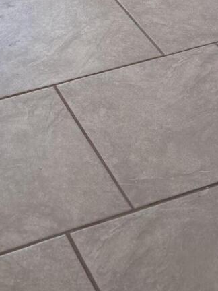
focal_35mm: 111
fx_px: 932
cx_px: 96
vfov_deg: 14.3
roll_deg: -0.3
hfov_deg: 13.3
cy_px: -321
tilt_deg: -13.5
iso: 100
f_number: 1.78
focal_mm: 6.76
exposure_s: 1/750
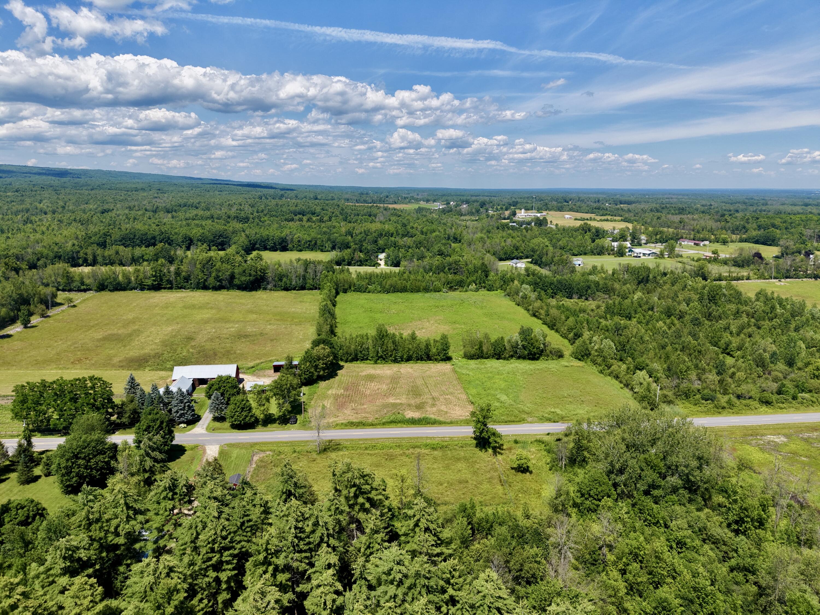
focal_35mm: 24
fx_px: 569
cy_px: 308
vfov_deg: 56.8
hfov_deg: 71.6
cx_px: 410
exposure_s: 1/4000
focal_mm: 8.67
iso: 200
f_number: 1.8
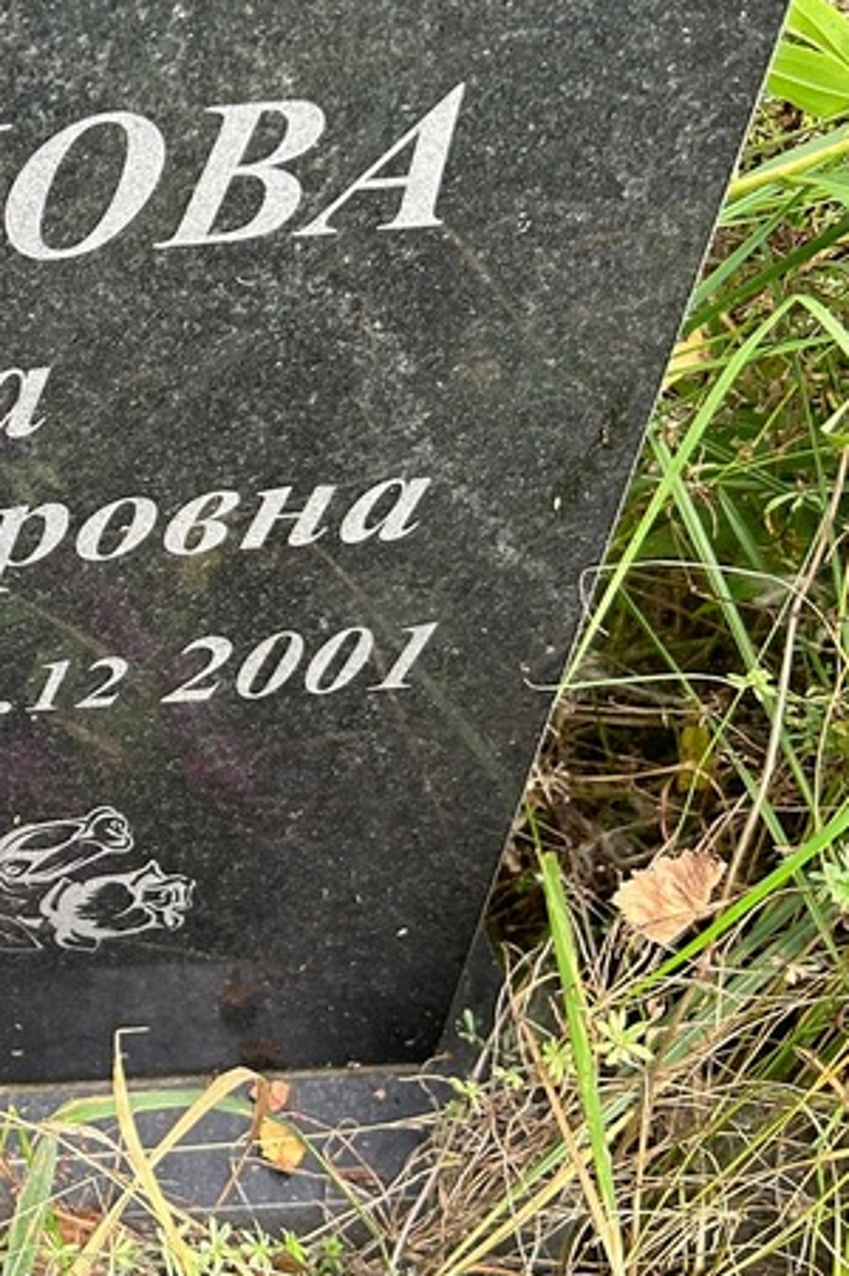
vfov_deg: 41.0
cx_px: -232
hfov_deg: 24.7
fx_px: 1700
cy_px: 543
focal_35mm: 48
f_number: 1.5
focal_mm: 5.7
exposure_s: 1/111
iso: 125
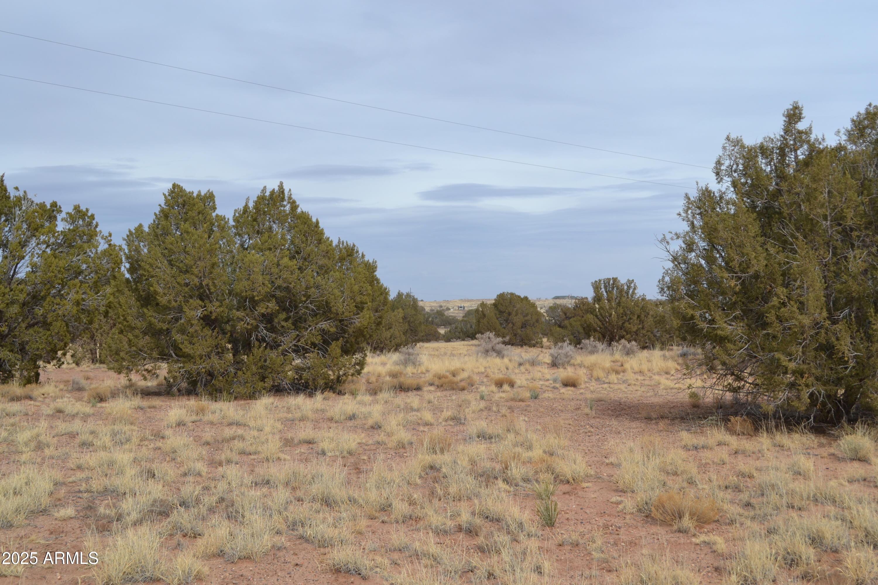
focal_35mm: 48
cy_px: 292
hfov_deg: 41.1
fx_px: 1171
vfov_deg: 28.1
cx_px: 439
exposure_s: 1/250
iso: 100
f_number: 8
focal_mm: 32
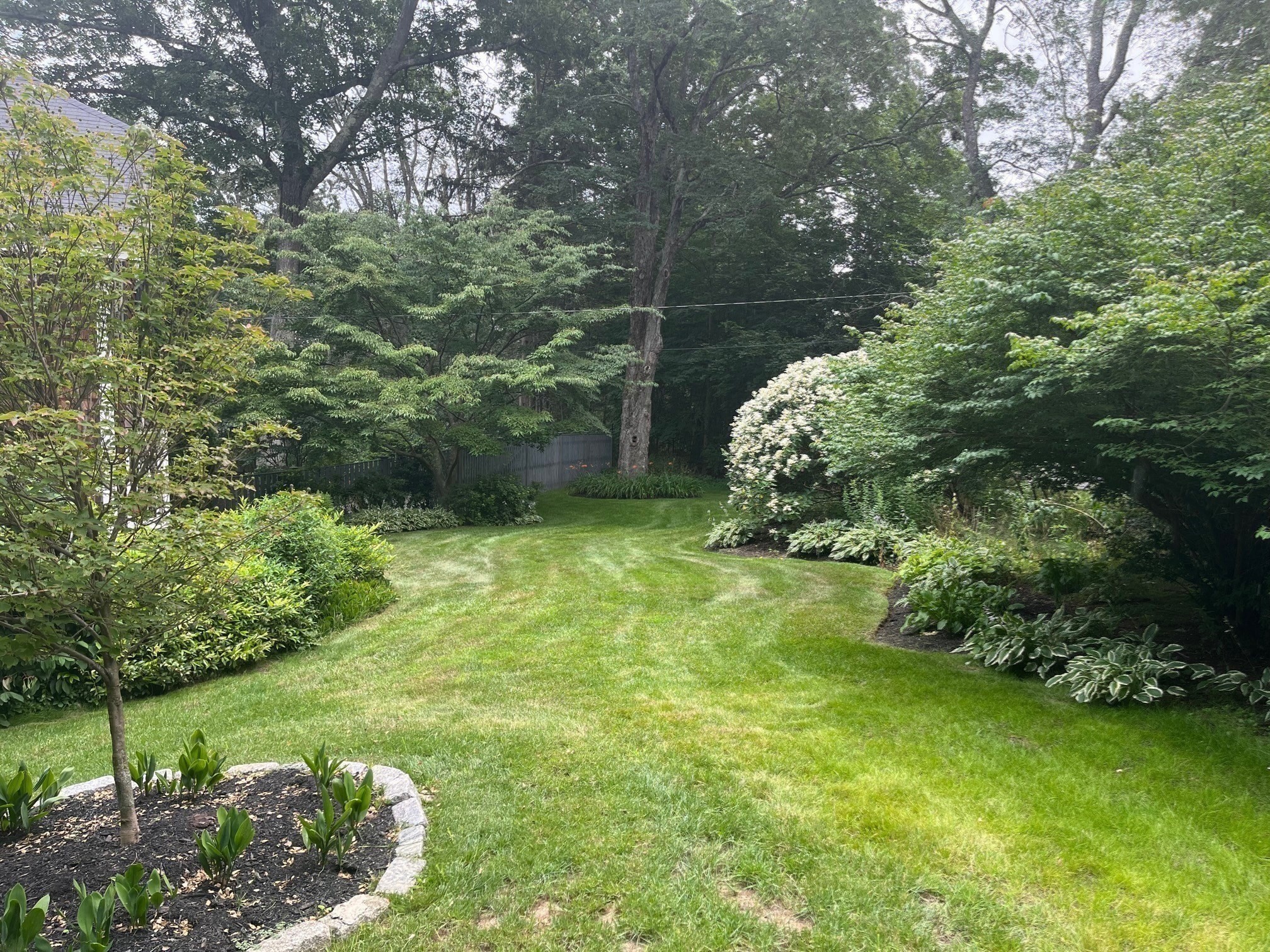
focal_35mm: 26
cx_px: 635
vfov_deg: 53.1
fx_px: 954
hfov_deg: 67.3
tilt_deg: -3.6
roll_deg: -0.7
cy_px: 476
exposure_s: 1/351
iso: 50
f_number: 1.6
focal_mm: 5.1
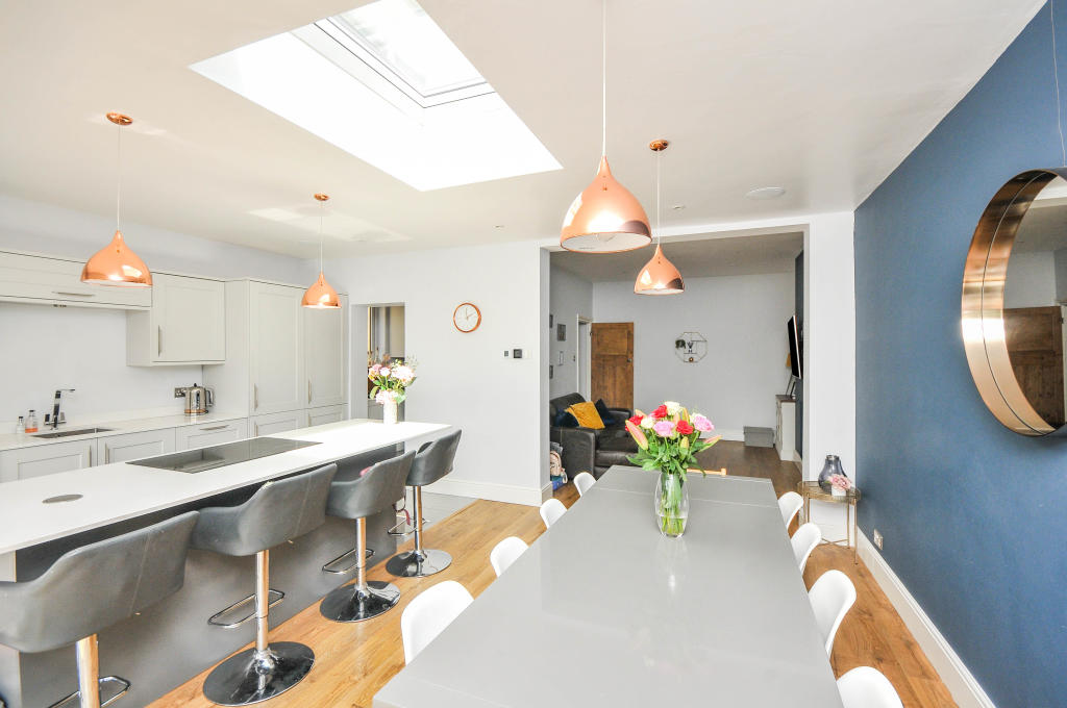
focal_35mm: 15
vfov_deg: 77.2
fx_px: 444
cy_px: 354
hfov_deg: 100.5
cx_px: 534
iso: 400
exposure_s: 1/125
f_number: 10
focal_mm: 10
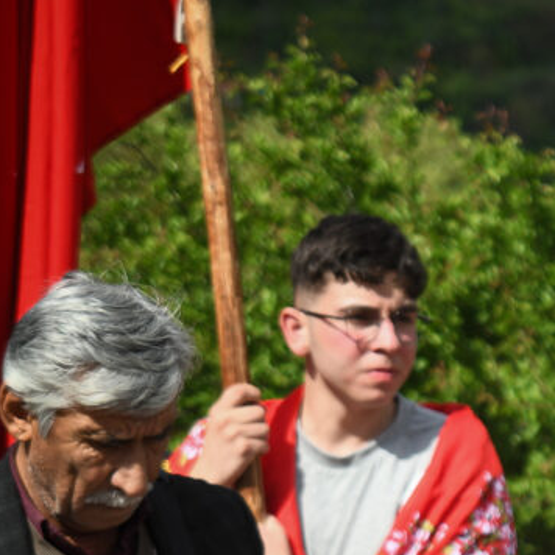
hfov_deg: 7.6
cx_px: 742
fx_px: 4154
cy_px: 576
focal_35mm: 229
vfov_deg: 7.6
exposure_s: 1/2000
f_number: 2.8
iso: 100
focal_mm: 50
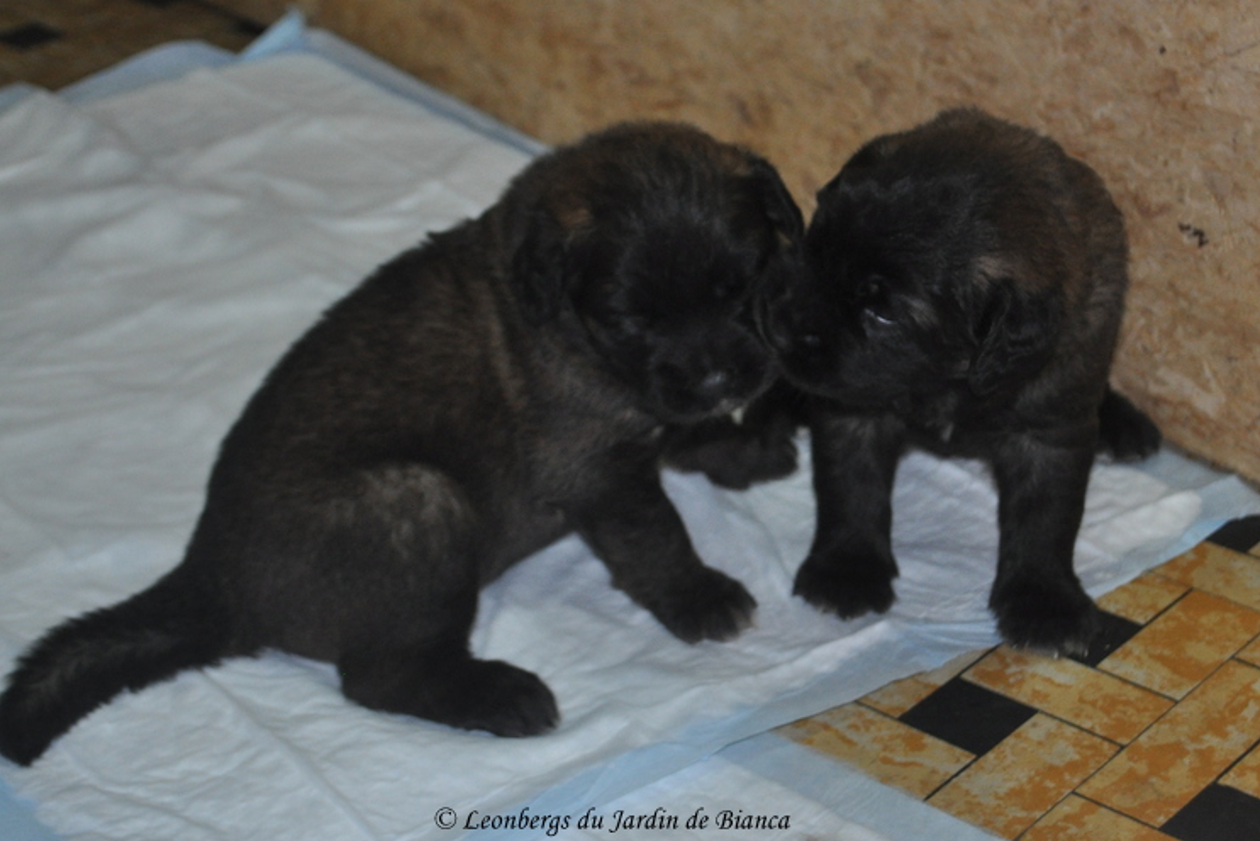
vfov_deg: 24.0
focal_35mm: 57
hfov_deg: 35.3
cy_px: 409
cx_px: 624
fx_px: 1980
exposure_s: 1/60
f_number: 5
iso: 800
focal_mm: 35
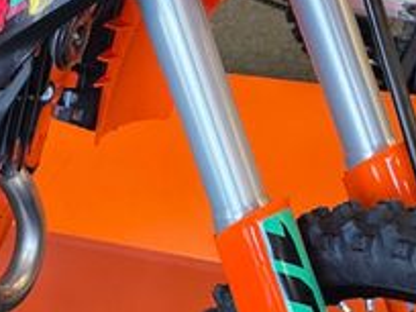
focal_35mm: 90
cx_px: 59
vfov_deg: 16.3
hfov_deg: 21.4
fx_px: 1082
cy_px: 80
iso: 160
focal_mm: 6.3
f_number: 1.7
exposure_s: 1/100
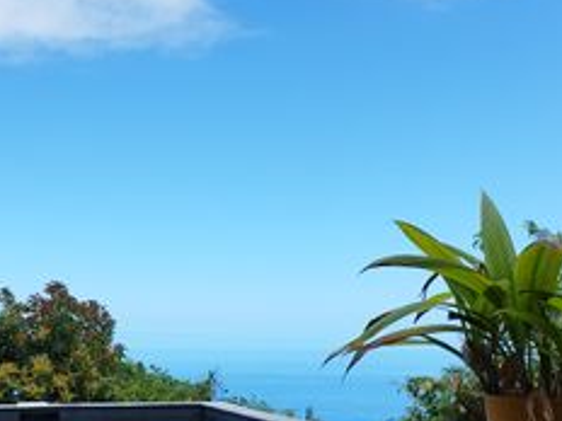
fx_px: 1007
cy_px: 373
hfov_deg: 30.7
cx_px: 140
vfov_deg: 23.1
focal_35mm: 62
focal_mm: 5.89
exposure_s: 1/679
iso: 50
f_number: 1.89
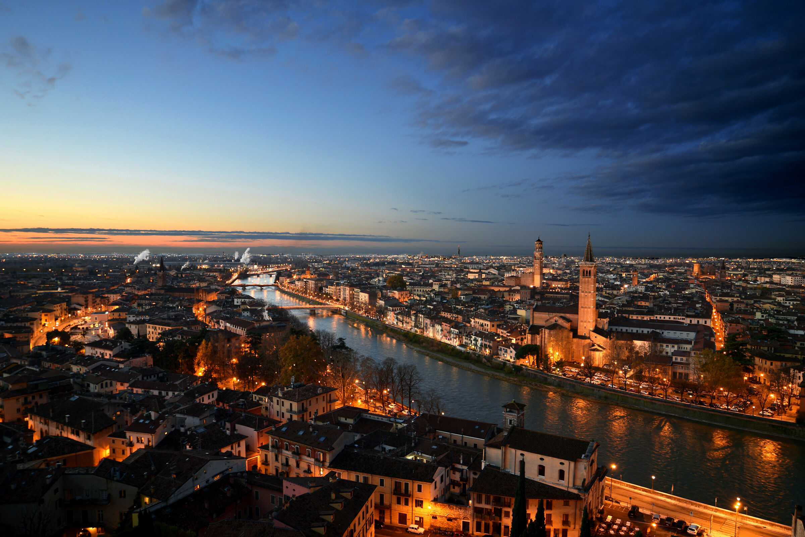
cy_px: 268
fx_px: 470
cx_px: 402
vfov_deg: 59.5
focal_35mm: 21
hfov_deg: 81.2
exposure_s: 1/3
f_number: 2.8
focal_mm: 14
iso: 100
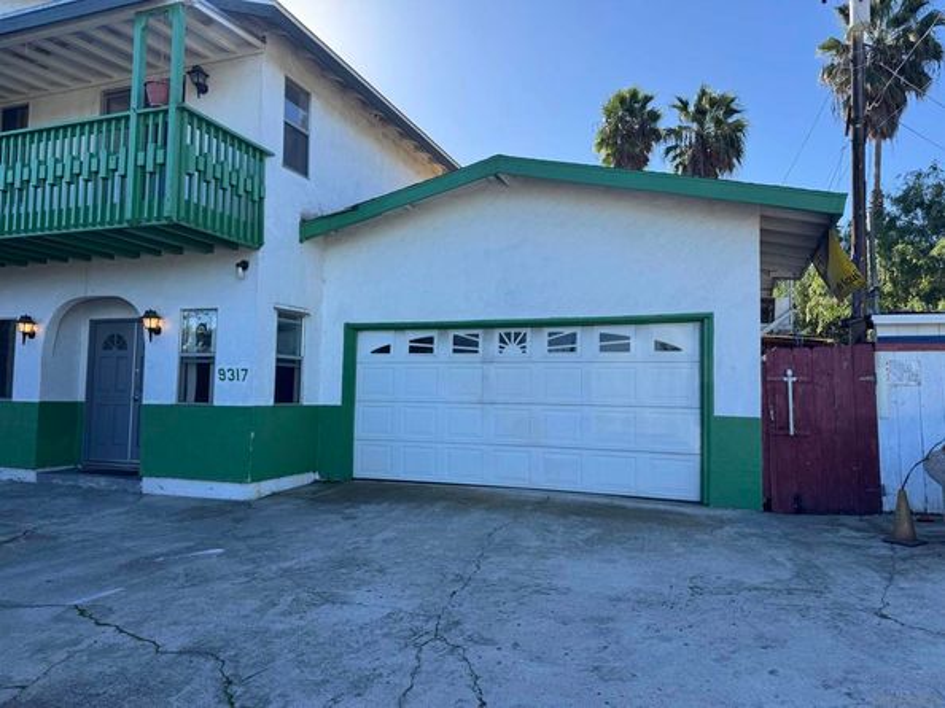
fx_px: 655
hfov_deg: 71.6
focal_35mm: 24
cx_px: 472
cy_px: 354
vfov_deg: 56.8
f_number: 1.78
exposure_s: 1/1524
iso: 80
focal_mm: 6.76
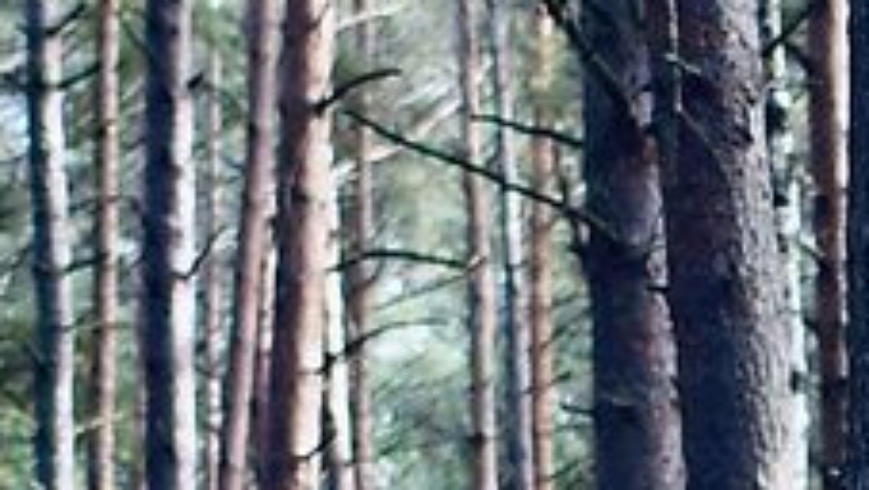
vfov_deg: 2.4
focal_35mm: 498
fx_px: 11482
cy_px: -272
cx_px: -211
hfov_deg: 4.3
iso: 100
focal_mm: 45
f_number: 1.8
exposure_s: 1/250
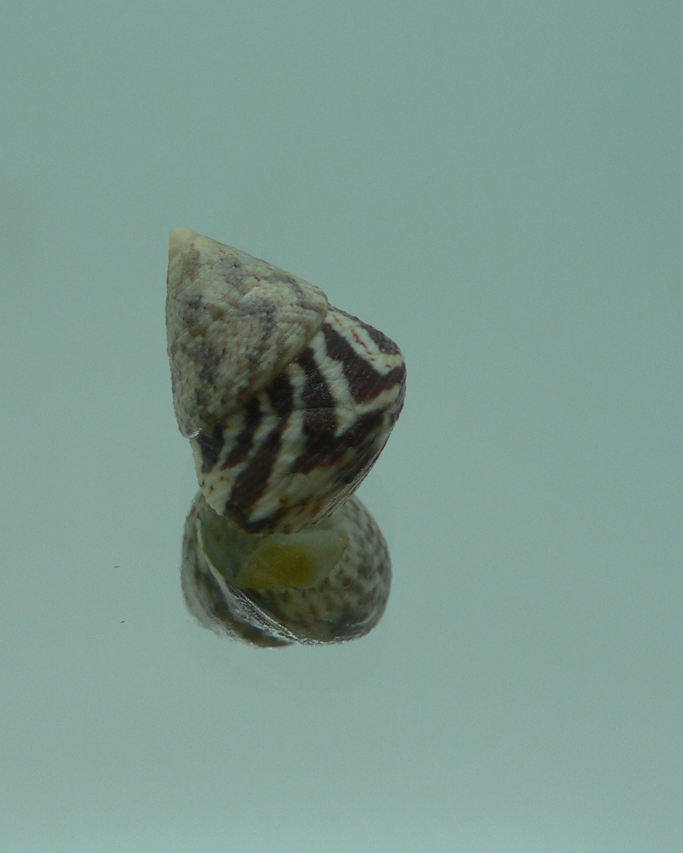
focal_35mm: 46
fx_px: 1162
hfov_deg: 32.7
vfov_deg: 40.3
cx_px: 280
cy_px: 425
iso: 80
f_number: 2.8
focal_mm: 4.6
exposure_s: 1/80
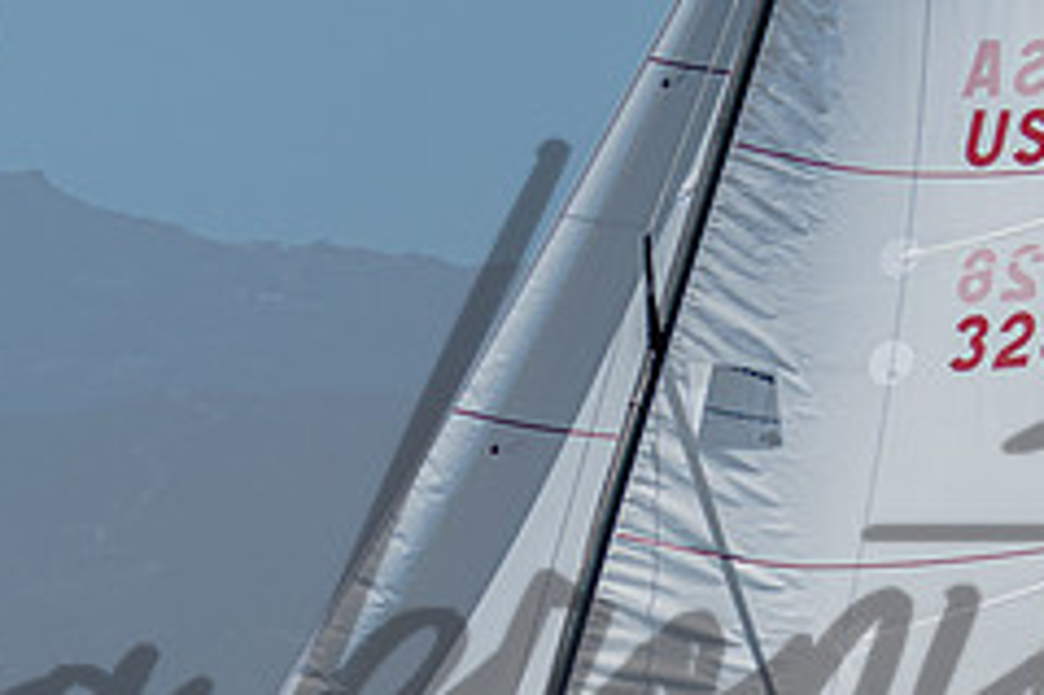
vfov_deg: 2.2
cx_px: 634
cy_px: 735
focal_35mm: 628
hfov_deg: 3.3
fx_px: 18199
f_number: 5
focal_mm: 140
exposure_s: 1/2000
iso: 200
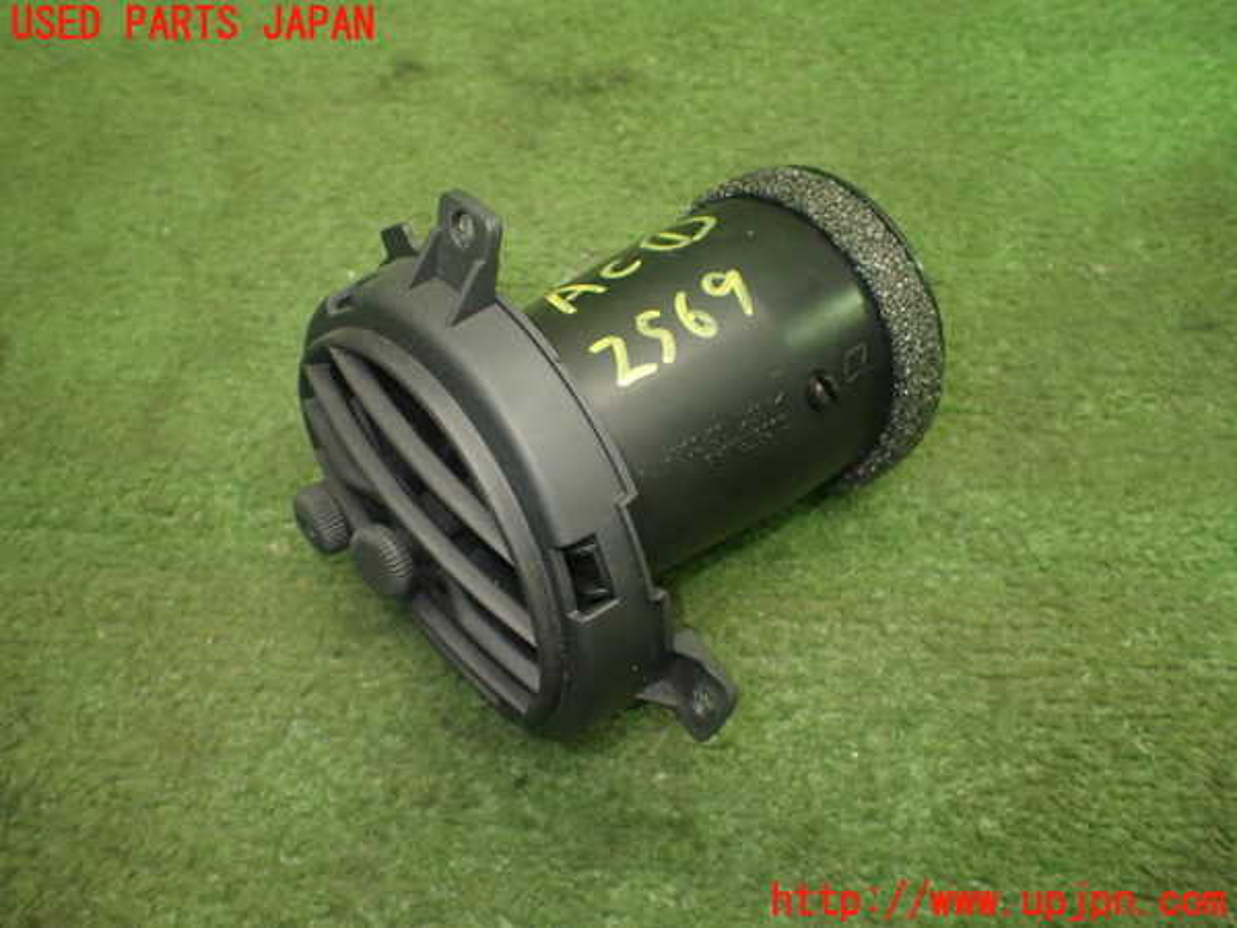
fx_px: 1072
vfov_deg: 46.8
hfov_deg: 60.0
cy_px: 464
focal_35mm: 30
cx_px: 618
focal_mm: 5.4
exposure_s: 1/125
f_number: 2.3
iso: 800
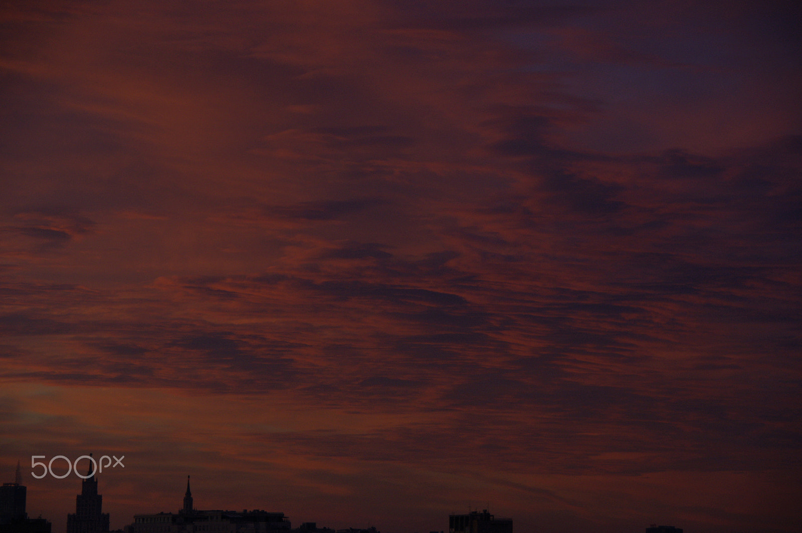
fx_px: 2604
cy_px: 266
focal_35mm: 117
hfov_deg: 17.5
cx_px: 401
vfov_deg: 11.7
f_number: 5.6
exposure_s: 1/320
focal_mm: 77.5
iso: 200
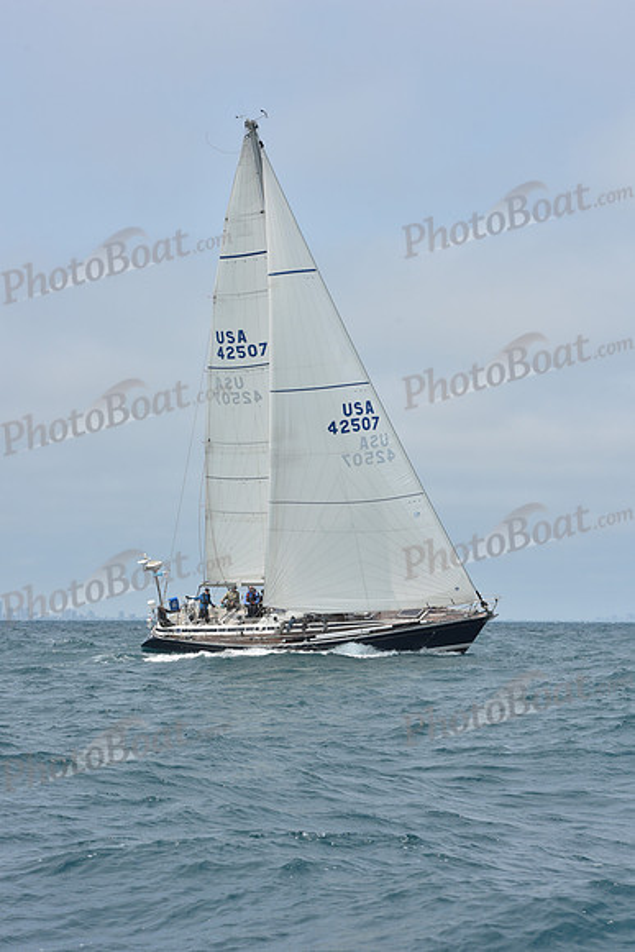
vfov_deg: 22.1
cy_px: 476
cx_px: 318
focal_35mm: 92
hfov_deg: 14.9
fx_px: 2433
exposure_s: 1/800
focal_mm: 92
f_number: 10
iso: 250
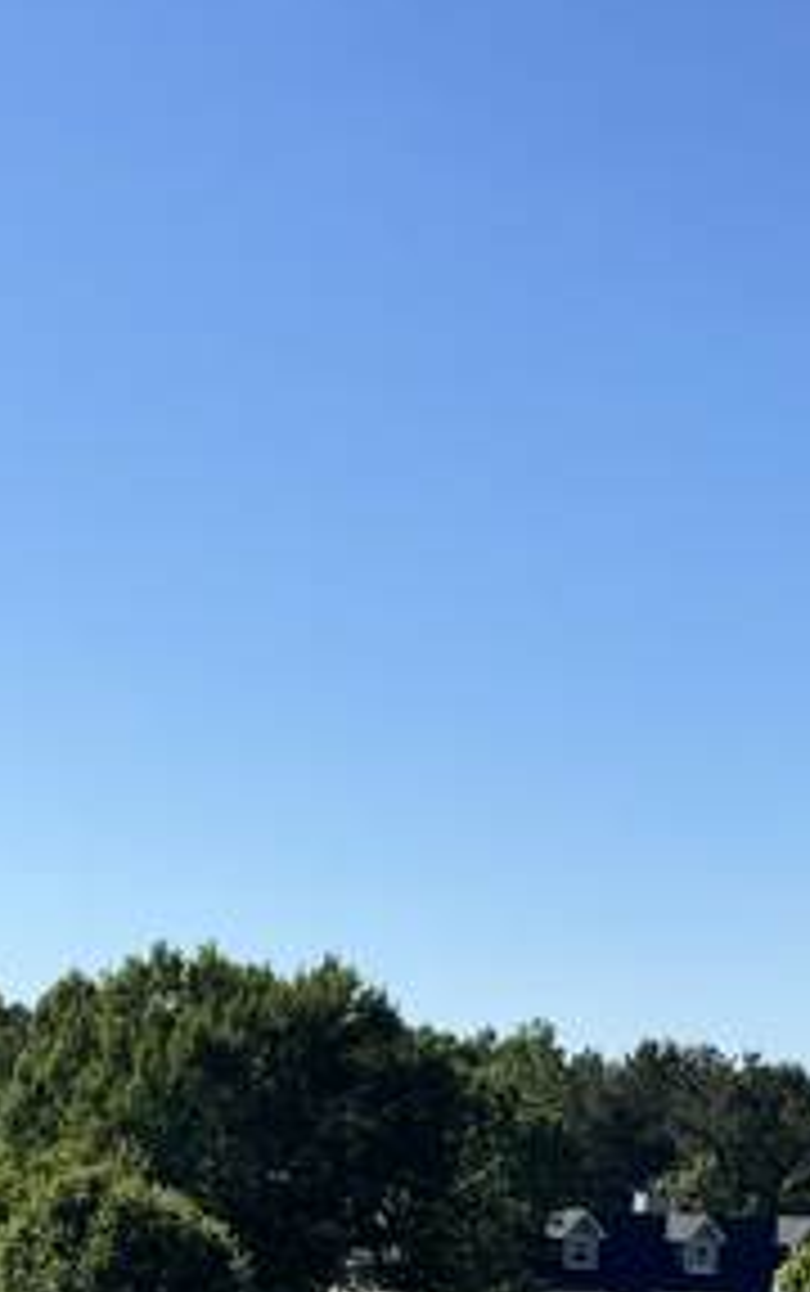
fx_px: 2995
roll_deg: -2.5
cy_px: 1197
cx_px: 526
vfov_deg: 23.6
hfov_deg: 15.4
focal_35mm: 85
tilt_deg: +1.8
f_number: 1.78
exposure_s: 1/5814
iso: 80
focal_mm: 6.76
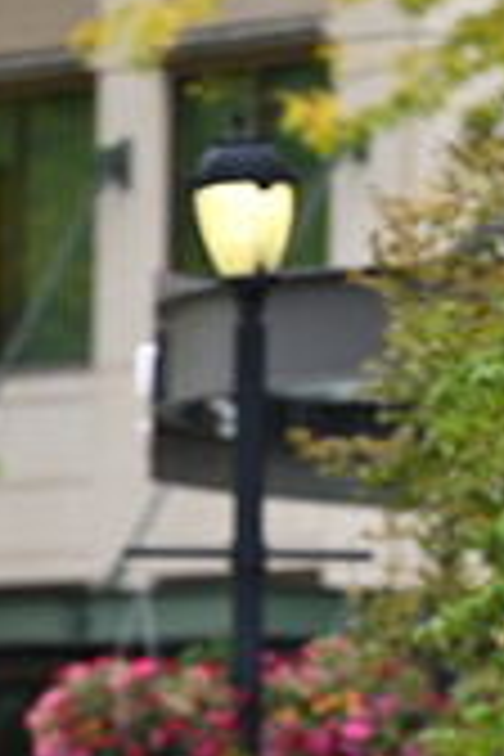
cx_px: 164
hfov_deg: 2.1
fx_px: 13775
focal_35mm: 656
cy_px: 958
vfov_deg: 3.1
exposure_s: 1/2000
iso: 640
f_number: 2.8
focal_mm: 200
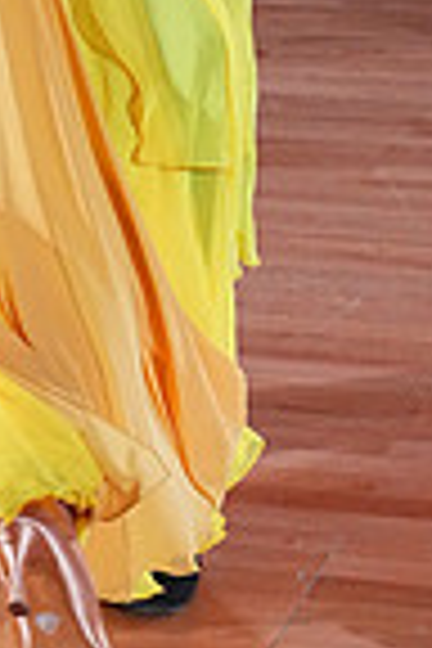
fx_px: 3402
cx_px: 7
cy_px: -446
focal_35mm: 189
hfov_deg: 7.2
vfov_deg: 10.4
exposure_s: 1/400
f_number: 5.6
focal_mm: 47
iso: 5000
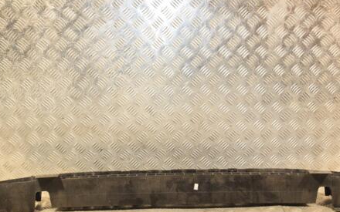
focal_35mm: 50
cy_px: 124
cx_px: 182
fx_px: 463
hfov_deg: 40.3
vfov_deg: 25.8
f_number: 5
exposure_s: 1/160
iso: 800
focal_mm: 24
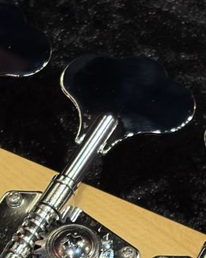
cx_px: 26
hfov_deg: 7.8
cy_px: 297
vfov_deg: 9.6
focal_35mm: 198
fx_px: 1510
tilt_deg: -58.9
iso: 50
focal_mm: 5.96
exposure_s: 1/60
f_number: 1.6
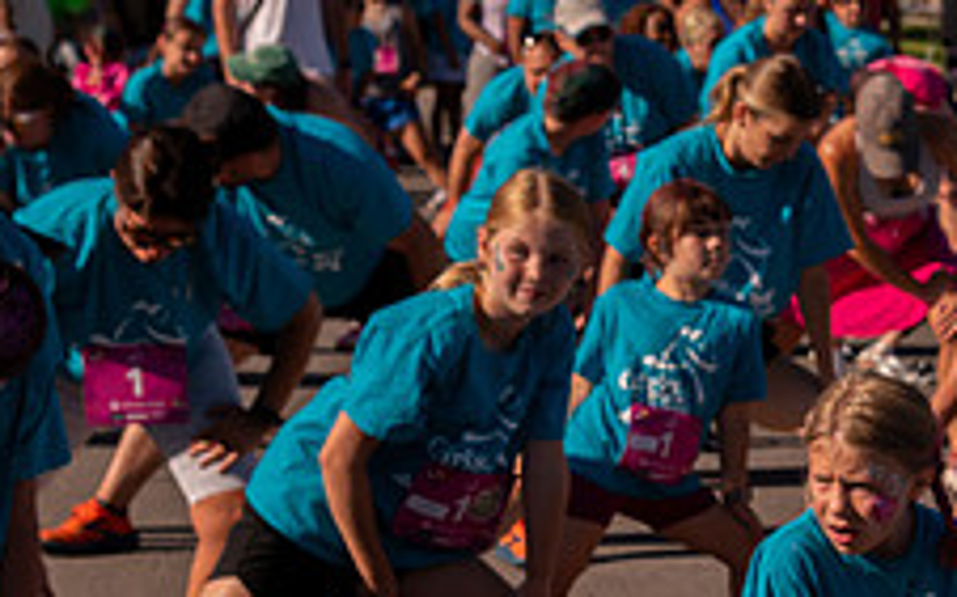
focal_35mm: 173
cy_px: 601
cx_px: 838
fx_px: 4510
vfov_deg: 7.5
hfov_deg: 12.0
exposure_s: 1/500
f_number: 8
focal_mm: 58
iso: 200
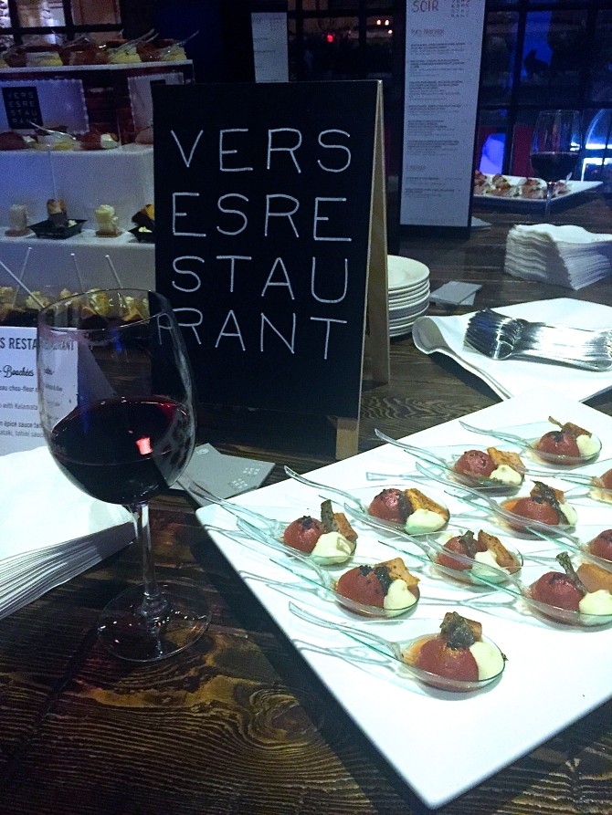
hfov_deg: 48.2
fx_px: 683
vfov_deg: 61.7
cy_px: 408
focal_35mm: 29
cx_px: 306
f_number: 2.2
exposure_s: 1/15
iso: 250
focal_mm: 4.15
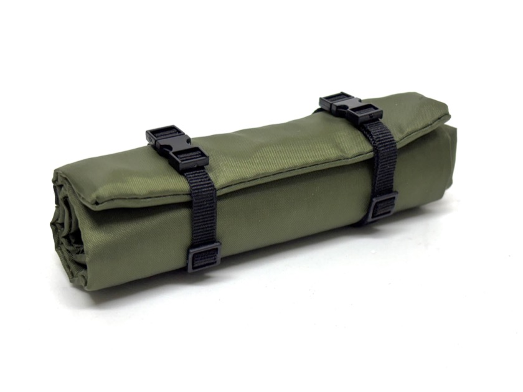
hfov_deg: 36.8
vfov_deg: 28.0
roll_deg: -0.2
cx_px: 262
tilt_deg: -27.9
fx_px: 786
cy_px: 196
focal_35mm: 52
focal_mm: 5.96
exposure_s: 1/100
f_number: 1.6
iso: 50
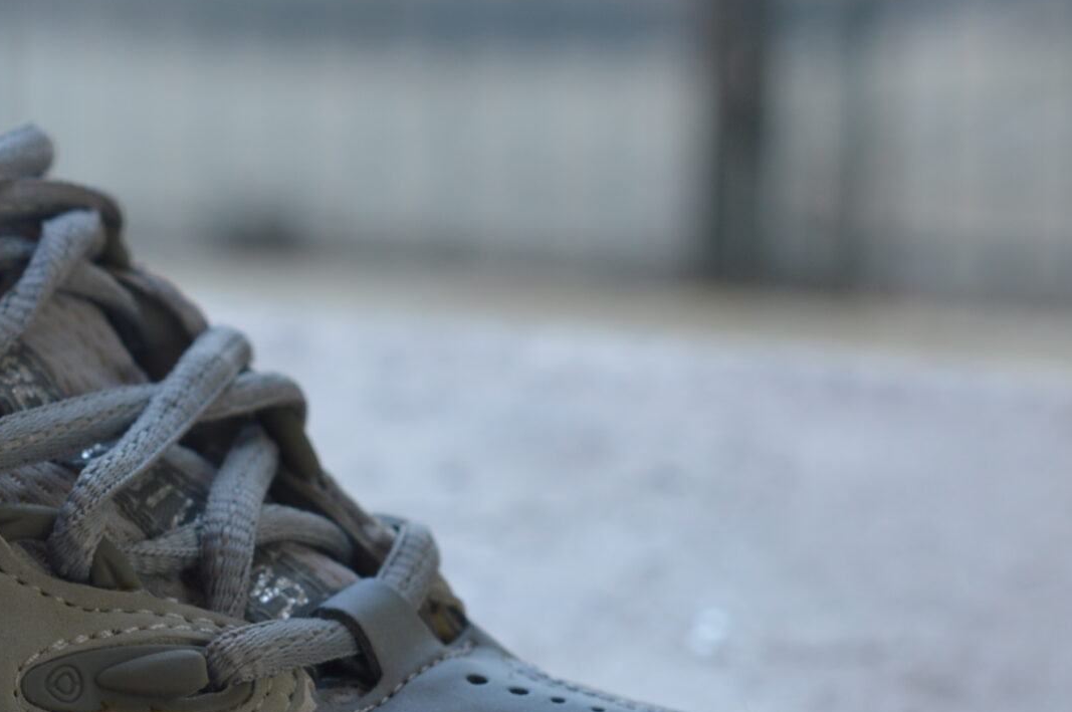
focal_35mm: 180
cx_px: -125
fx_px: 5354
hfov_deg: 11.3
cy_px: 649
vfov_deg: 7.6
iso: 100
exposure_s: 1/60
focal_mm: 50
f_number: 5.6
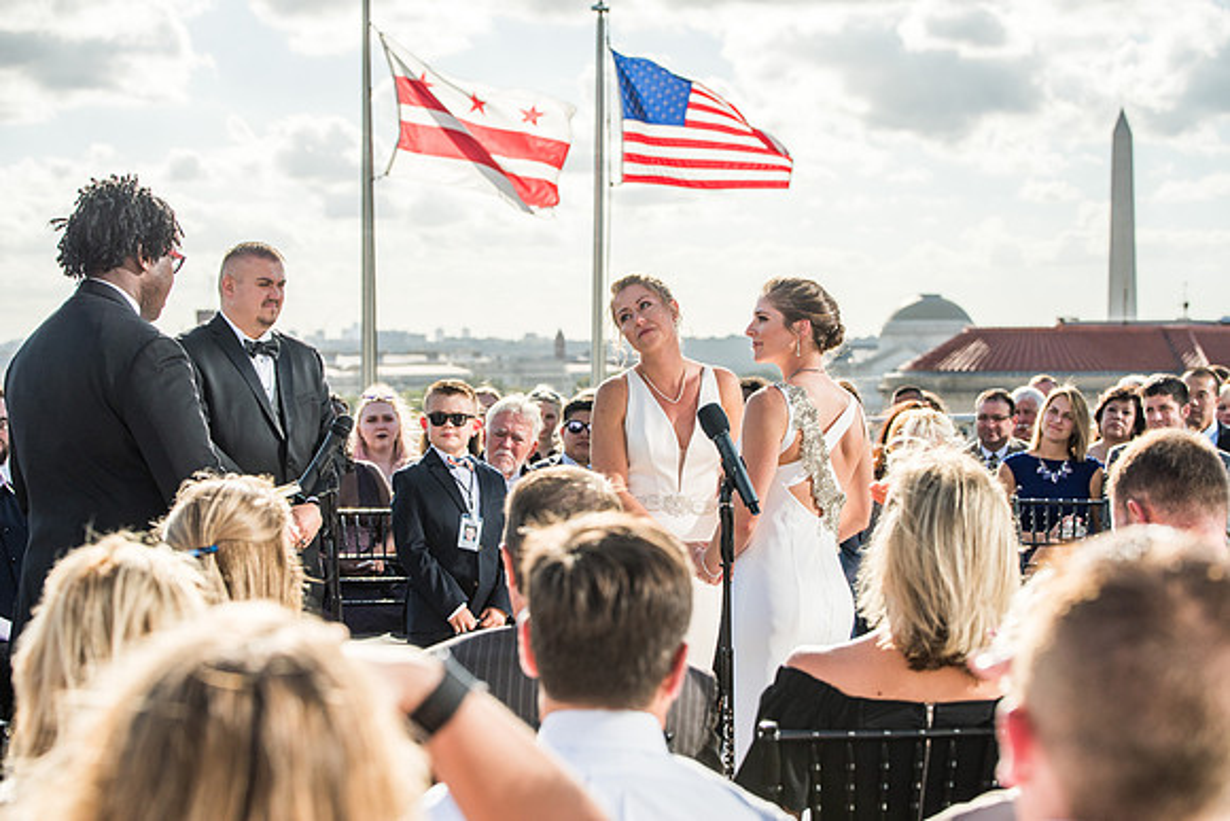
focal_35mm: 75
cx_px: 615
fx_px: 2563
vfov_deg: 18.2
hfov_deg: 27.0
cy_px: 410
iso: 200
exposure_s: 1/3200
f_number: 2.8
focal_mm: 75
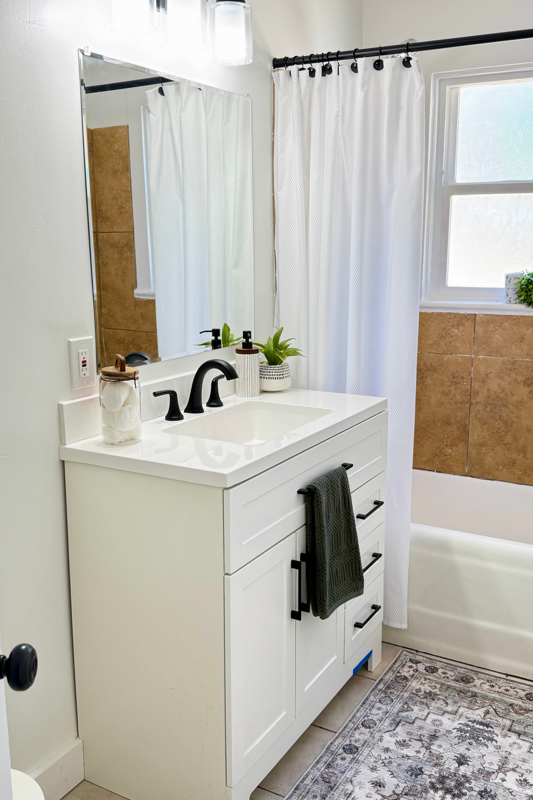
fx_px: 755
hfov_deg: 38.8
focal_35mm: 34
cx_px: 284
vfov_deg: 55.8
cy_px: 396
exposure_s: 1/60
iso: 125
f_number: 1.78
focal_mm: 6.76
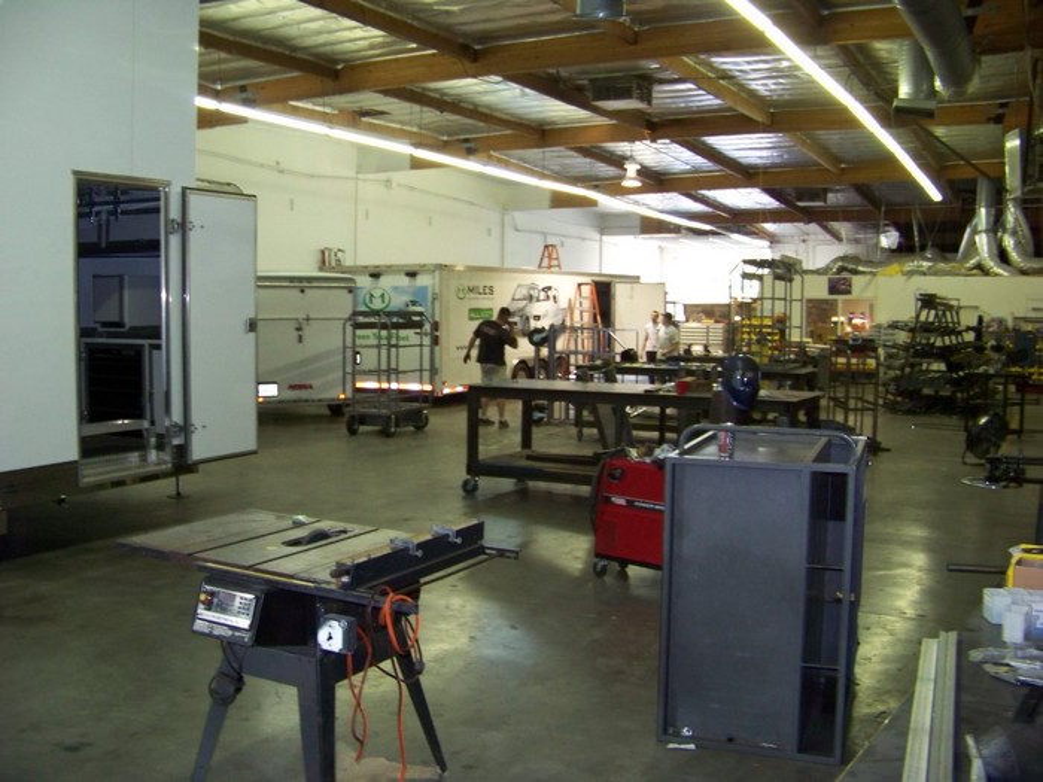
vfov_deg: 39.7
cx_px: 522
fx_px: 1085
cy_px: 391
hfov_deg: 51.4
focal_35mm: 36
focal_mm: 5.85
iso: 200
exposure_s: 1/30
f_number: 2.8
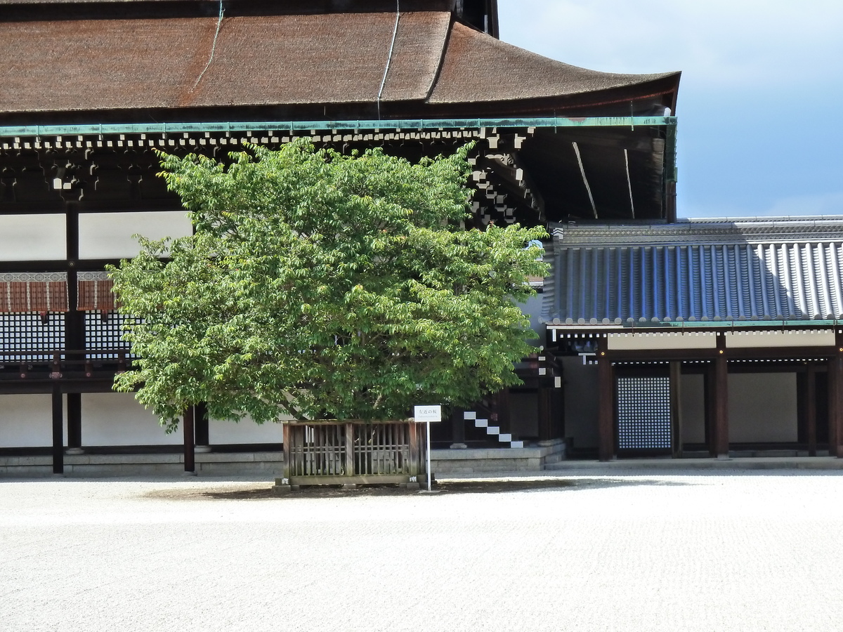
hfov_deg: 17.7
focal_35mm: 111
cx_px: 422
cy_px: 316
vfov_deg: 13.3
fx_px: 2703
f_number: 4.4
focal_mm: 18.2
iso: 200
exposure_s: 1/250
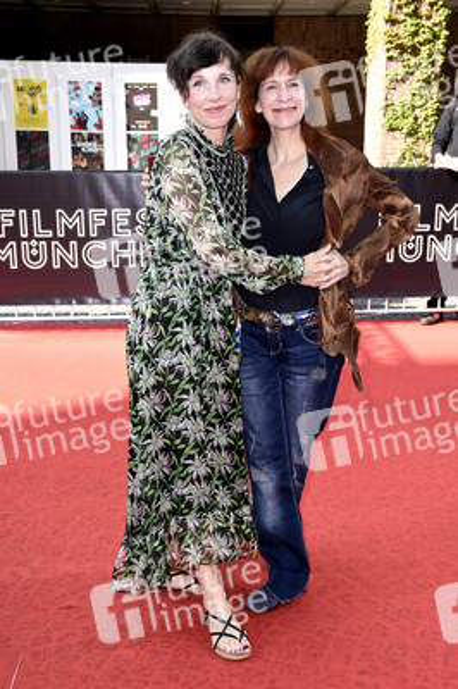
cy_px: 344
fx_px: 918
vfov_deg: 41.1
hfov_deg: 28.0
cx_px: 229
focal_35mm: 48
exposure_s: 1/125
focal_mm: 32
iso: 160
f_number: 6.3
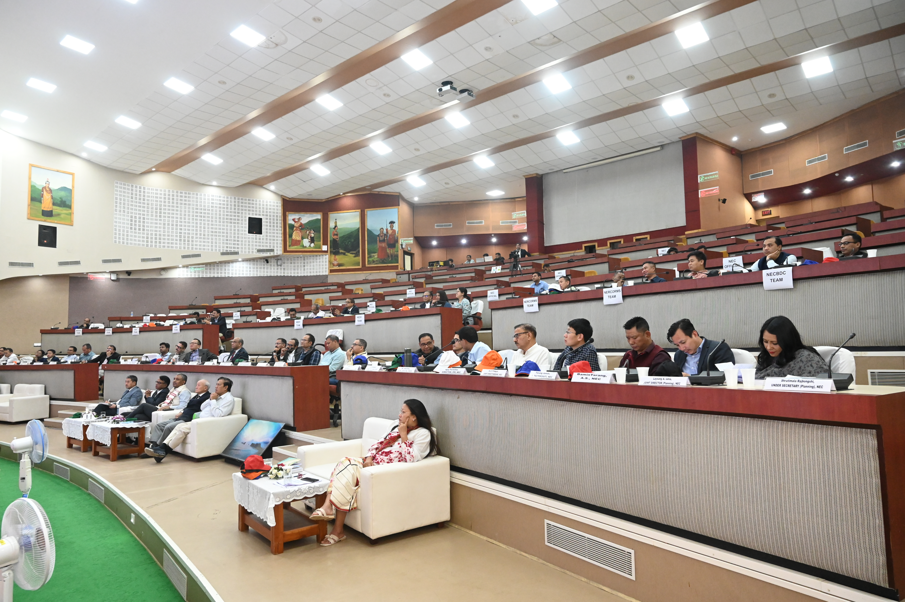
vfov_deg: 53.1
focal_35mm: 24
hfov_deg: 73.8
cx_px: 452
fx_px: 603
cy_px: 301
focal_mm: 24
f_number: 5
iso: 6400
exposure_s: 1/125
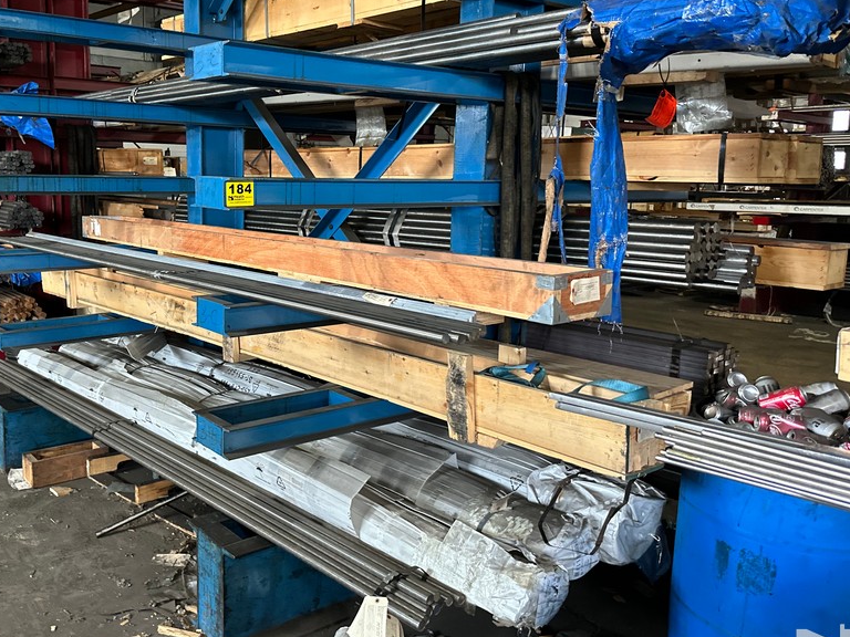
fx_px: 786
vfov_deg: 44.1
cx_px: 302
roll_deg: +0.3
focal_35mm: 32
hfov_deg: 55.9
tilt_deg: -7.8
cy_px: 293
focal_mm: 6.86
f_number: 1.78
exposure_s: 1/60
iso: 640
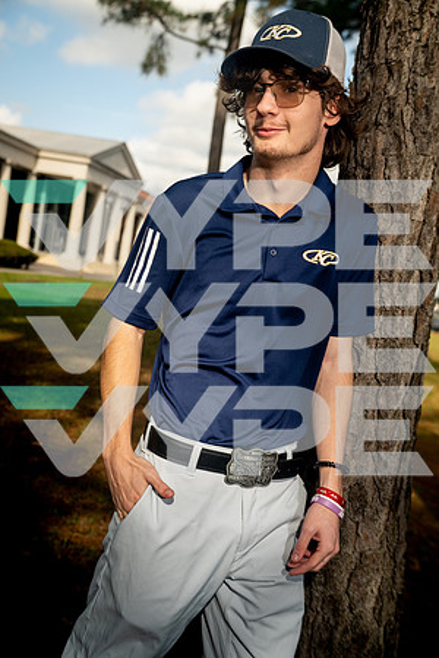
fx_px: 695
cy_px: 329
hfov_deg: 35.1
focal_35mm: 38
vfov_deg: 50.7
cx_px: 220
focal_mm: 38
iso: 160
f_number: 4.5
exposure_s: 1/250
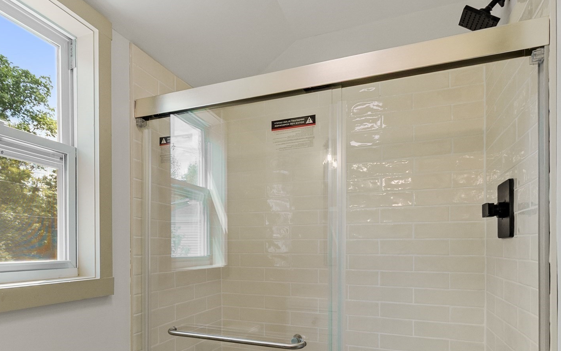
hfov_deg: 79.0
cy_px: 255
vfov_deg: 53.0
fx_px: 336
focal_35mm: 22
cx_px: 235
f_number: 7.1
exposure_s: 1/13
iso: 400
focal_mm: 10
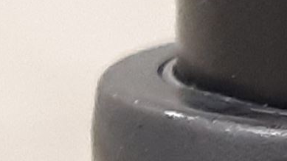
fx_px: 1134
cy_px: 367
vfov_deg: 7.7
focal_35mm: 149
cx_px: 386
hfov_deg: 13.8
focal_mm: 3.93
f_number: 1.7
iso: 200
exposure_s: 1/25
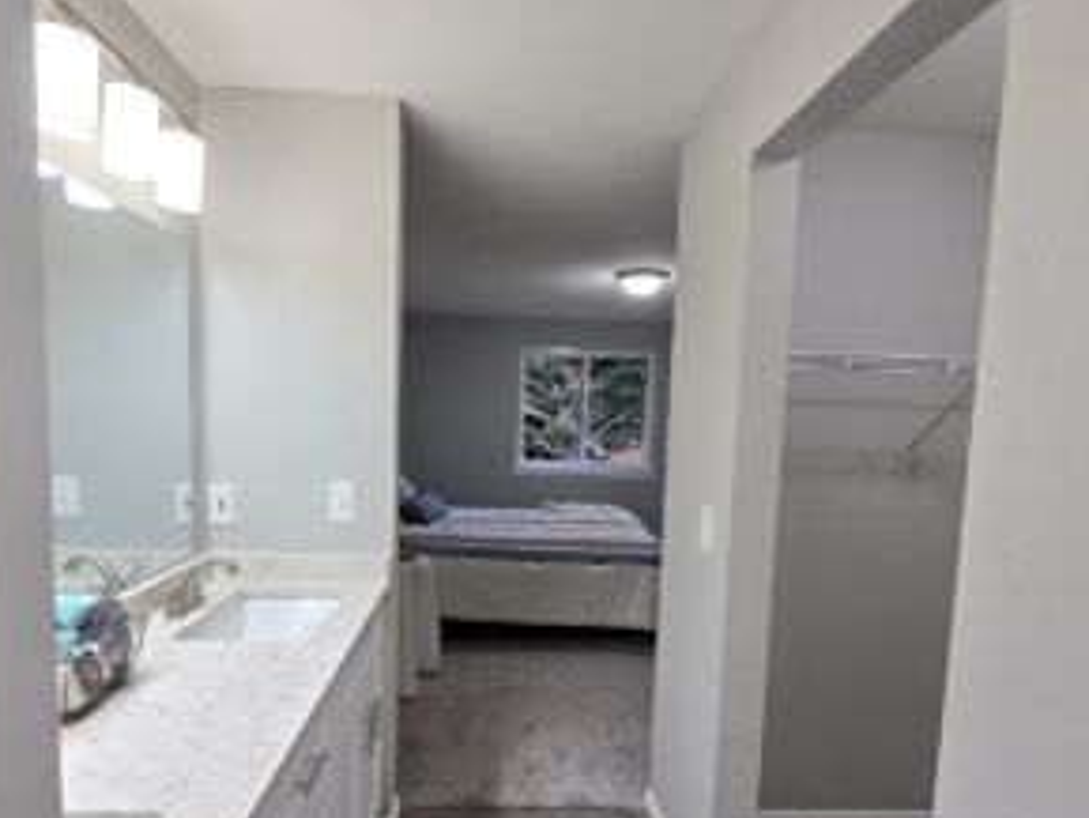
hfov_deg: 87.7
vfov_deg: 71.3
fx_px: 567
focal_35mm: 18
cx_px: 520
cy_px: 467
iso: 80
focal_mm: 2.2
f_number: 2.2
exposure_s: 1/60
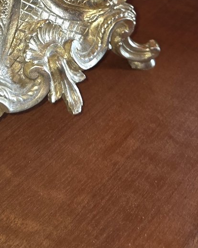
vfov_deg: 31.4
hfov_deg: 28.9
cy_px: -34
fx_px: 381
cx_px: 62
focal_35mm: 52
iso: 500
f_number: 1.8
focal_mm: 5.4
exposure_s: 1/40
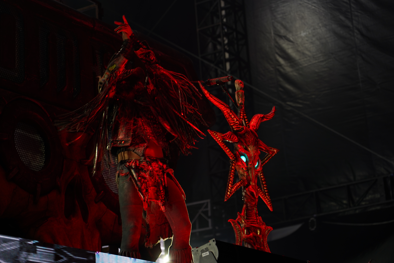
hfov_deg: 19.5
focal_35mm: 105
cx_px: 197
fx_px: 1149
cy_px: 132
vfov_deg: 13.0
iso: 320
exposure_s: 1/125
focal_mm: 105
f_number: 4
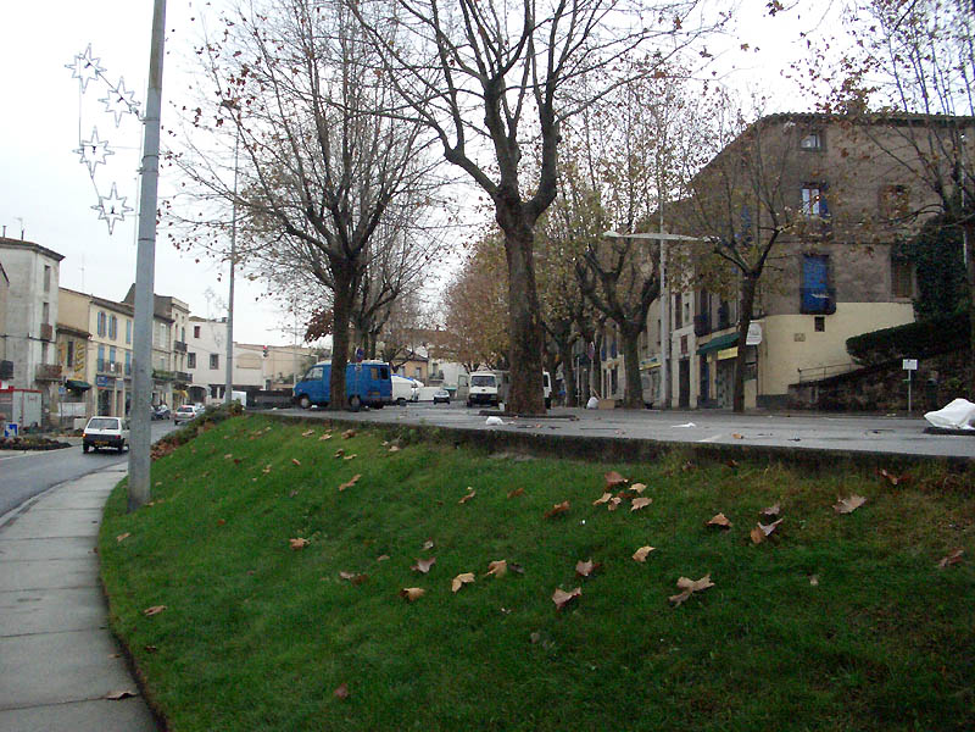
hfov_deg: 52.6
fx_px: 986
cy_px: 366
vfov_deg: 40.7
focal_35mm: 35
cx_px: 488
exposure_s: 1/1000
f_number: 4.3
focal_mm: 5.8
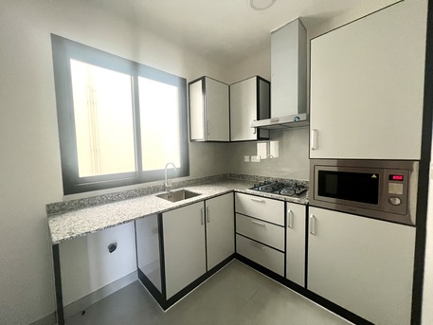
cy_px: 162
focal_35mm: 13
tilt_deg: -3.5
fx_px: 163
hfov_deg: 106.2
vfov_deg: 89.9
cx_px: 216
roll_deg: +1.8
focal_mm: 1.57
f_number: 1.8
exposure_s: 1/60
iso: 400
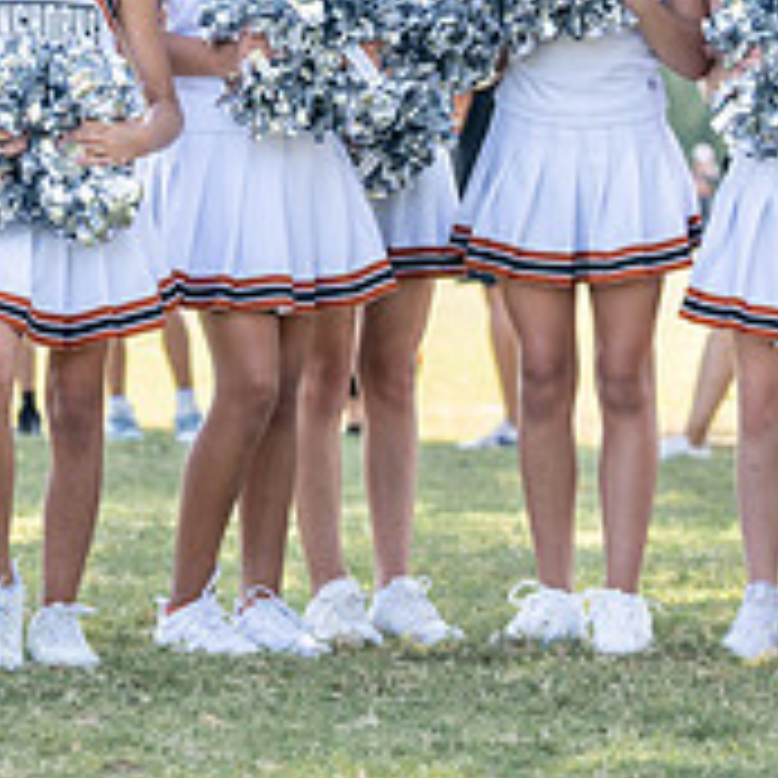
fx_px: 6179
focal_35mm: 243
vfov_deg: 7.2
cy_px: 127
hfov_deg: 7.2
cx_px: 184
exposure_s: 1/640
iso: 250
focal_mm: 70
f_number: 2.8
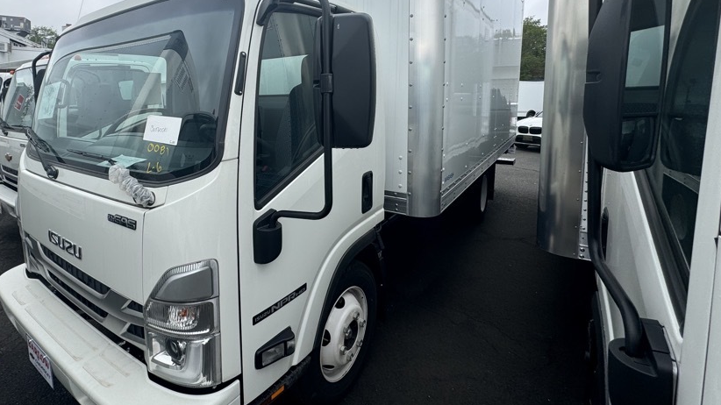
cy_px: 137
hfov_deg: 88.3
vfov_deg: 57.1
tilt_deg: -6.1
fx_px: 363
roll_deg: -0.1
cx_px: 284
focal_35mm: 19
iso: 40
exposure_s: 1/397
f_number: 2.2
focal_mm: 2.22
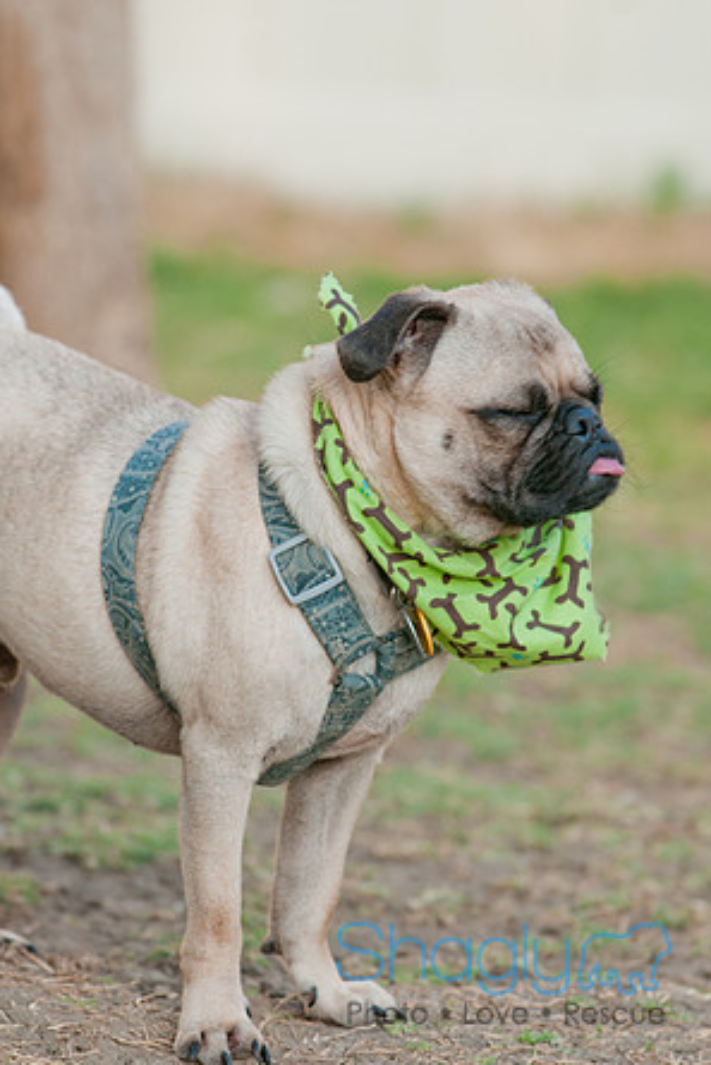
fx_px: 8969
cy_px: 534
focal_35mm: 303
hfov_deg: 4.5
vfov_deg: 6.8
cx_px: 356
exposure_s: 1/200
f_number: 5
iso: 250
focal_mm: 200
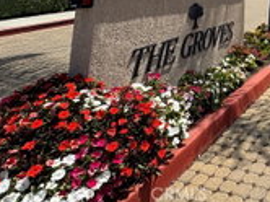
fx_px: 280
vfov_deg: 31.2
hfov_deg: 39.9
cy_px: -57
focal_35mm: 36
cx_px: 308
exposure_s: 1/2415
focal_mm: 2.22
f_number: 2.2
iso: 50
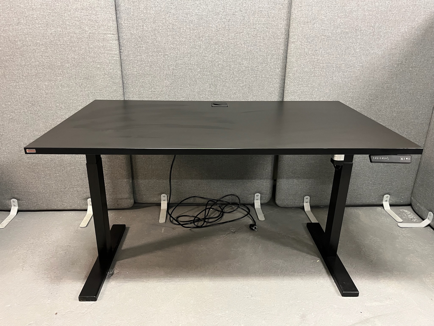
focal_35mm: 26
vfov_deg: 53.1
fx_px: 326
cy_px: 163
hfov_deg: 67.3
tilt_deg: -23.2
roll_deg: +1.7
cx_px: 217
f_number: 1.6
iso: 400
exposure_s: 1/50
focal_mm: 5.1
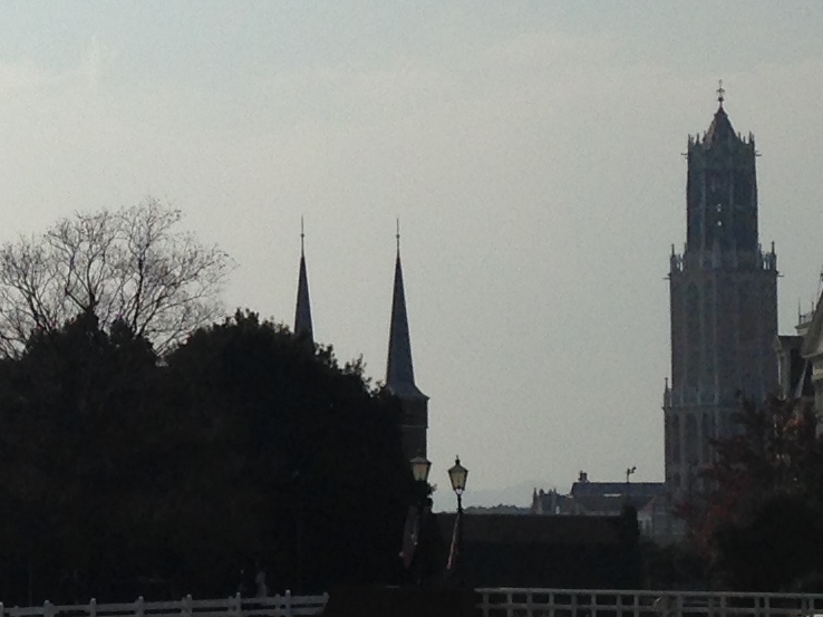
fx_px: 3470
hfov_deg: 13.2
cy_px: 291
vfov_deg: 10.2
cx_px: -110
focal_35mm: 146
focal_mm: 4.12
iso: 50
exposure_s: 1/9091
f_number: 2.4
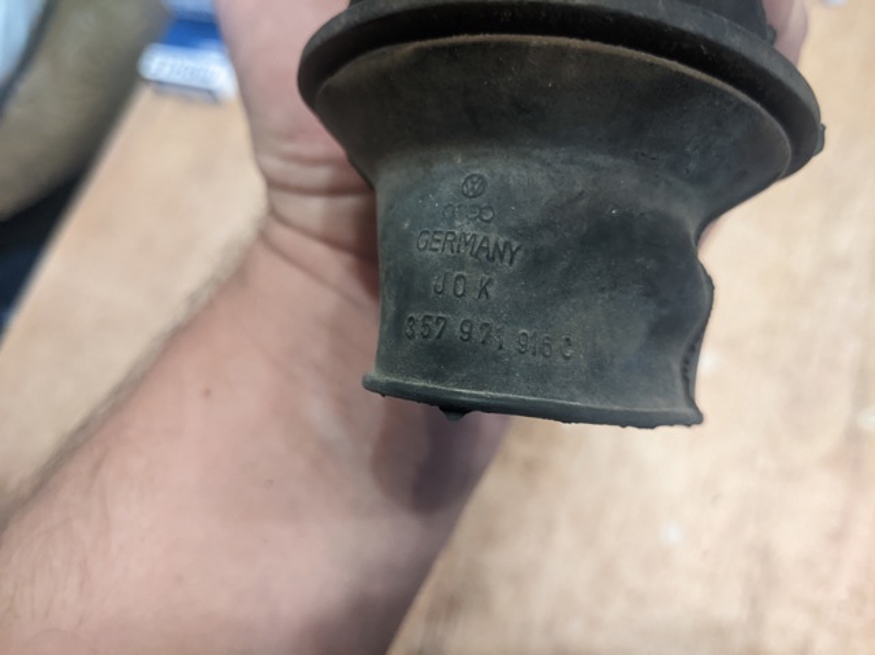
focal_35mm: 27
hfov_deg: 65.4
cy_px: 328
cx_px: 438
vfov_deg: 51.3
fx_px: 682
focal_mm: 4.44
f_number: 1.8
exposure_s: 1/33.3
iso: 716
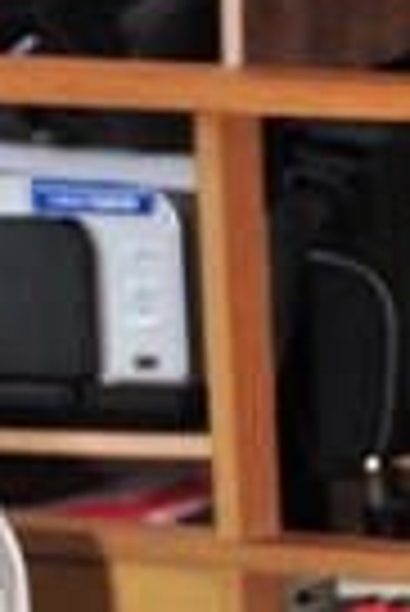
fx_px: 10785
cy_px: 1382
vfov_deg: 3.2
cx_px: -164
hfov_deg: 2.2
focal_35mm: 633
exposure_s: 1/60
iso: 500
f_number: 5.3
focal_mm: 90
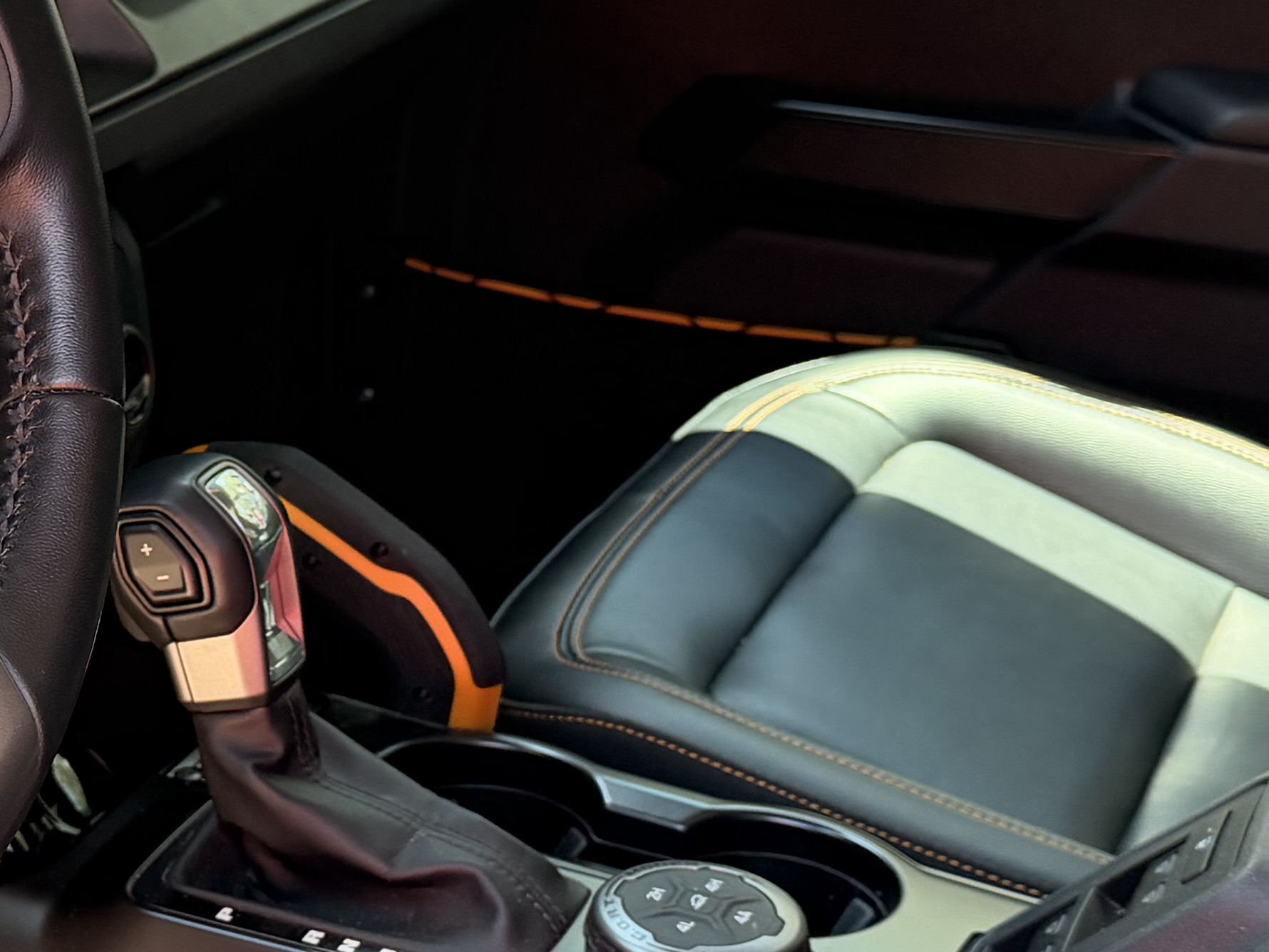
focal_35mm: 77
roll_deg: -3.4
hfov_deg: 24.8
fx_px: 2823
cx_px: 211
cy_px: 411
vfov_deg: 19.1
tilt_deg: -19.1
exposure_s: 1/209
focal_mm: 6.76
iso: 200
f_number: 1.78
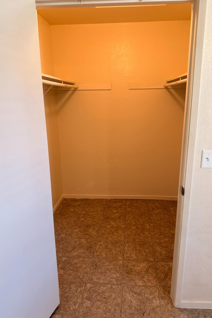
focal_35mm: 25
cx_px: 112
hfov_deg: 51.2
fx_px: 221
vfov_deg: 71.5
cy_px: 159
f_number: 1.78
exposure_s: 1/60
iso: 160
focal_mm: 6.76
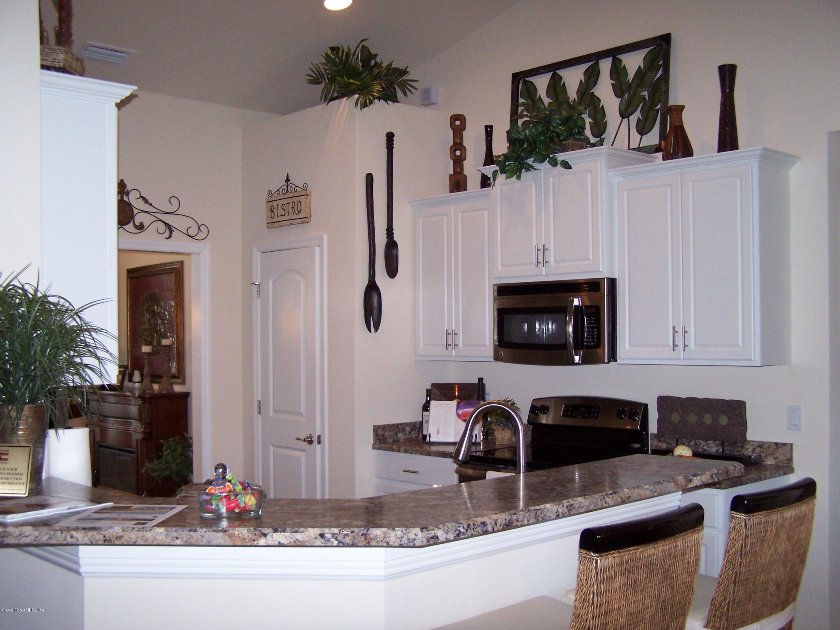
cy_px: 315
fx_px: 922
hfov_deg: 49.0
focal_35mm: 38
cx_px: 420
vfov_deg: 37.7
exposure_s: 1/60
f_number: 2.8
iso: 140
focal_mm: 6.3
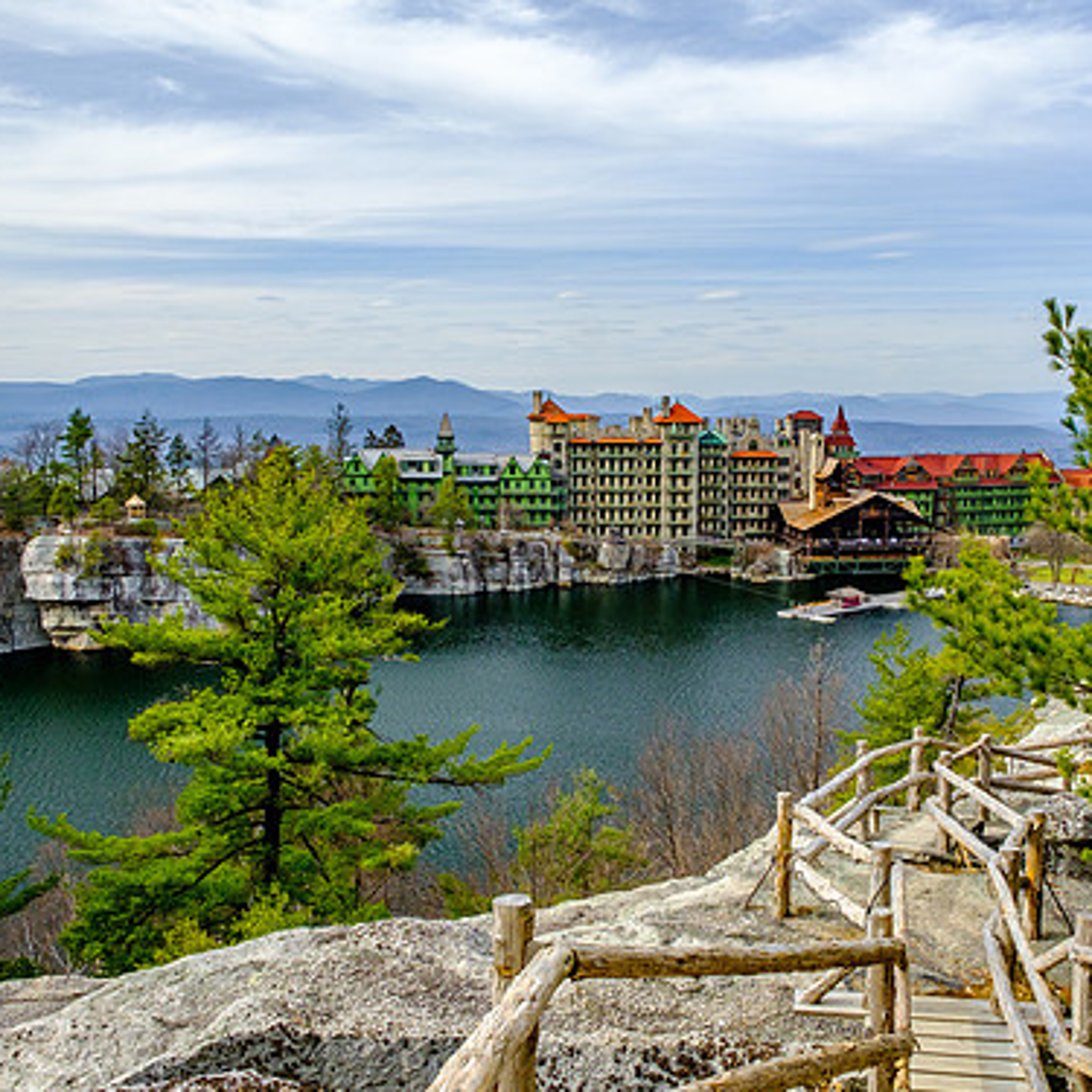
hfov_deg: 50.7
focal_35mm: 32
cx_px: 660
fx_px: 1142
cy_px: 565
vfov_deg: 51.1
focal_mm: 16
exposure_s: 1/170
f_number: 8
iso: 200
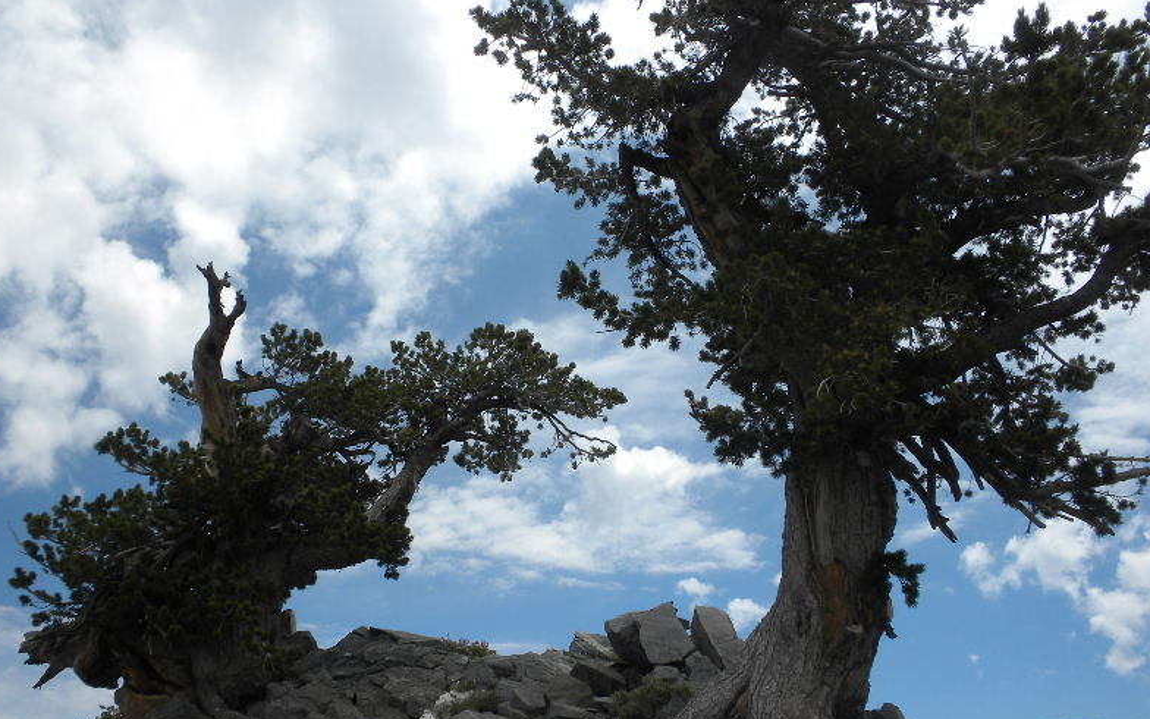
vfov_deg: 31.9
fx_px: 1254
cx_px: 566
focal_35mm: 40
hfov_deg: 49.3
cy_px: 414
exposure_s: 1/169
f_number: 10
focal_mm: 6.6
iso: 64
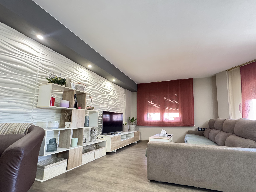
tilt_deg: +7.5
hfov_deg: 94.1
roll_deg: -0.3
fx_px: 118
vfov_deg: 77.9
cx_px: 142
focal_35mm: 16
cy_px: 106
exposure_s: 1/50
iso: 500
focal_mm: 2.22
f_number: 2.2
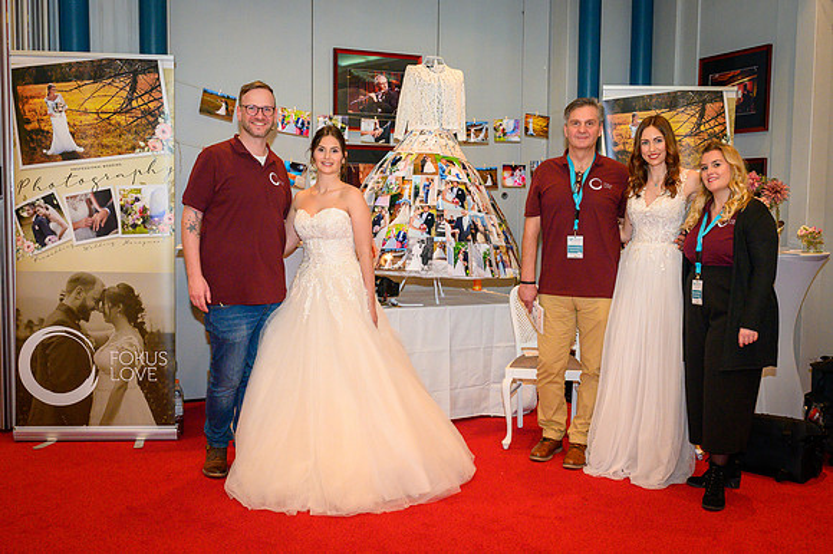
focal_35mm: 36
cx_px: 437
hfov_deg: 53.1
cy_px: 276
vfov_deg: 36.8
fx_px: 834
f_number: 9
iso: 7200
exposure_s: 1/60
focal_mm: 33
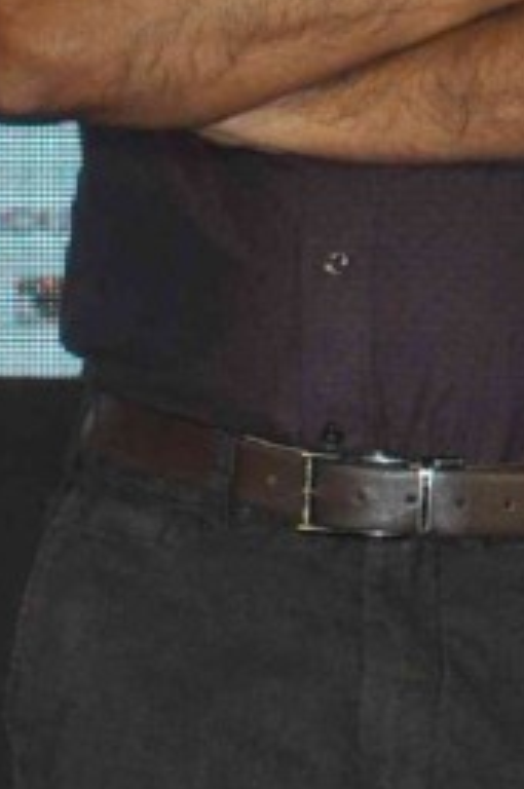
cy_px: 502
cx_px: -376
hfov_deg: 3.2
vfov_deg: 4.9
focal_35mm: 423
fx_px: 9260
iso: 800
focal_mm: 48
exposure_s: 1/250
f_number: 10
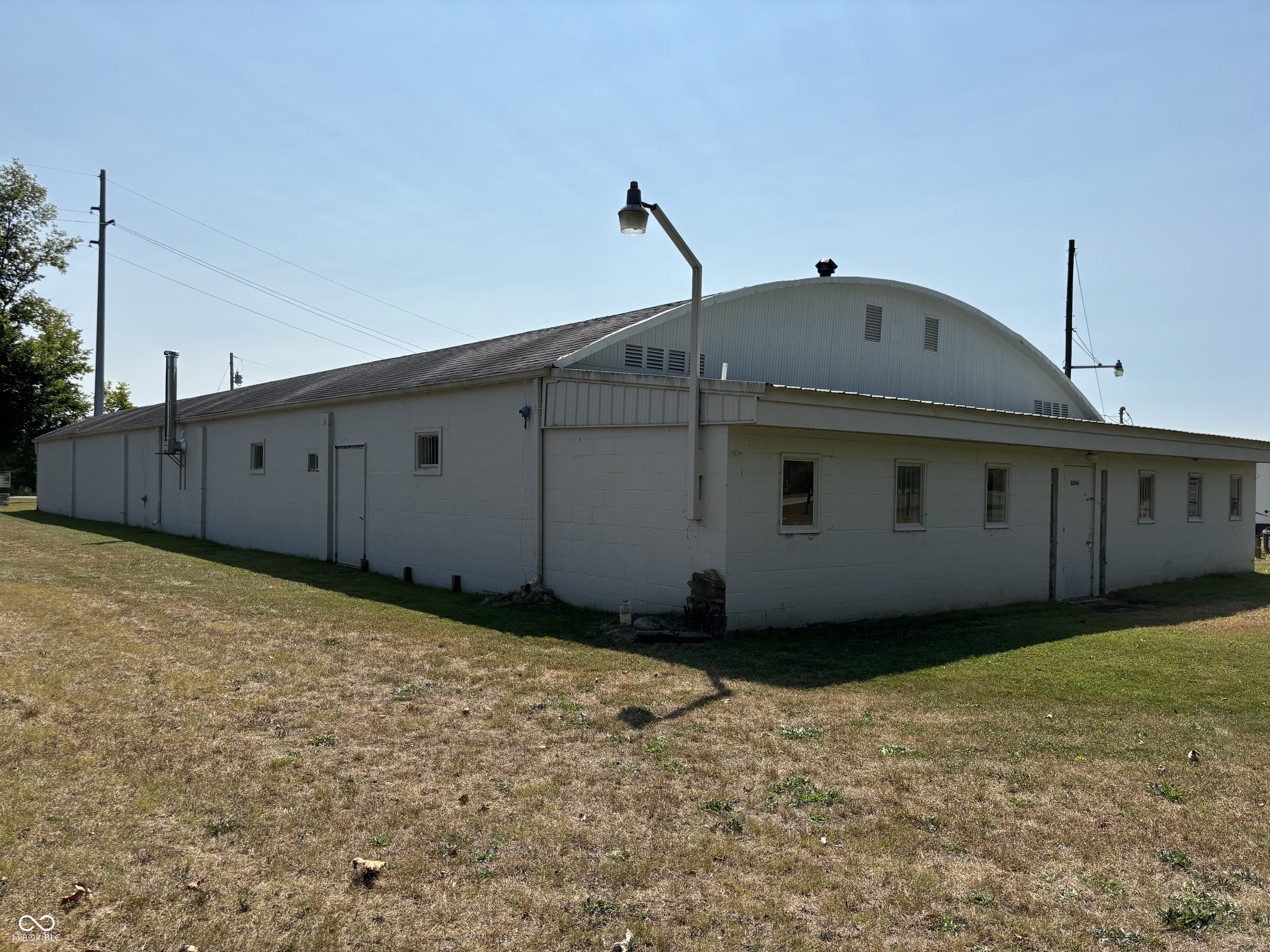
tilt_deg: -0.1
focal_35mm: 26
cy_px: 476
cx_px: 635
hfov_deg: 67.3
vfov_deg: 53.1
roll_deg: -1.1
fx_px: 954
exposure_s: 1/5618
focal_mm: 5.96
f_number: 1.6
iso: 50
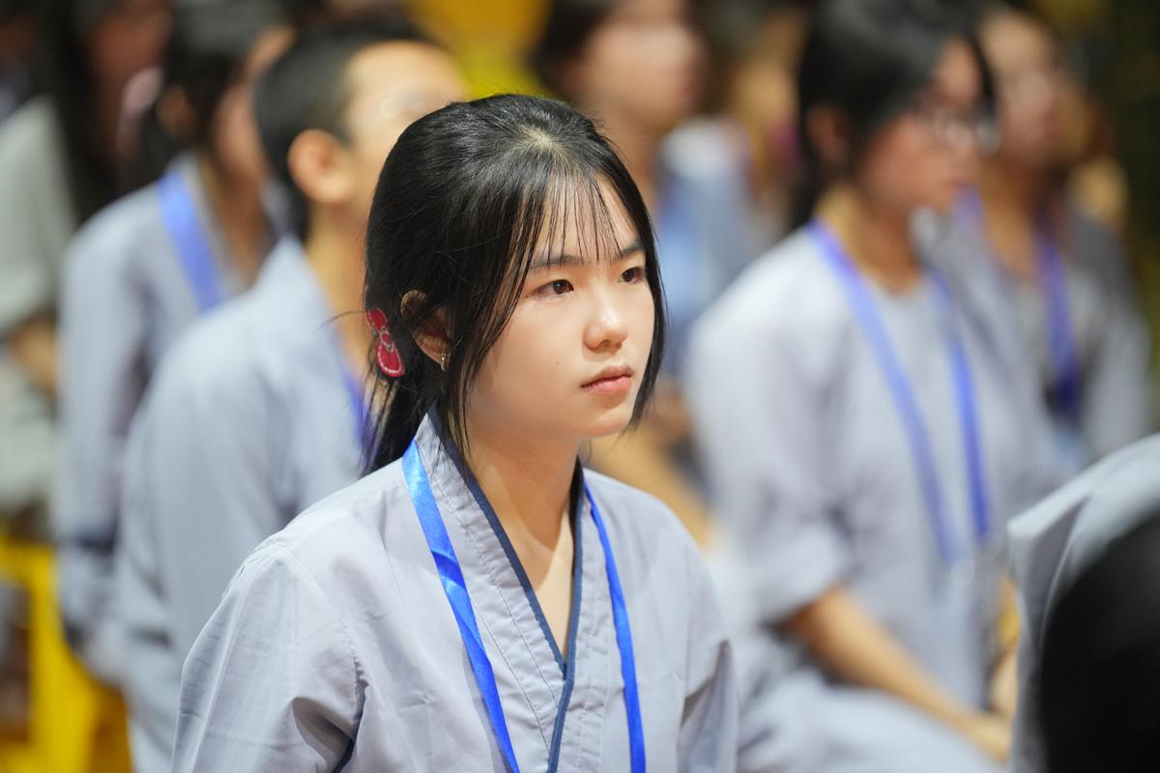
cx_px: 580
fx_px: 5735
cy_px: 386
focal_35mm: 178
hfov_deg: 11.5
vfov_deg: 7.7
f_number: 2.8
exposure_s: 1/100
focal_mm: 178
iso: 3200
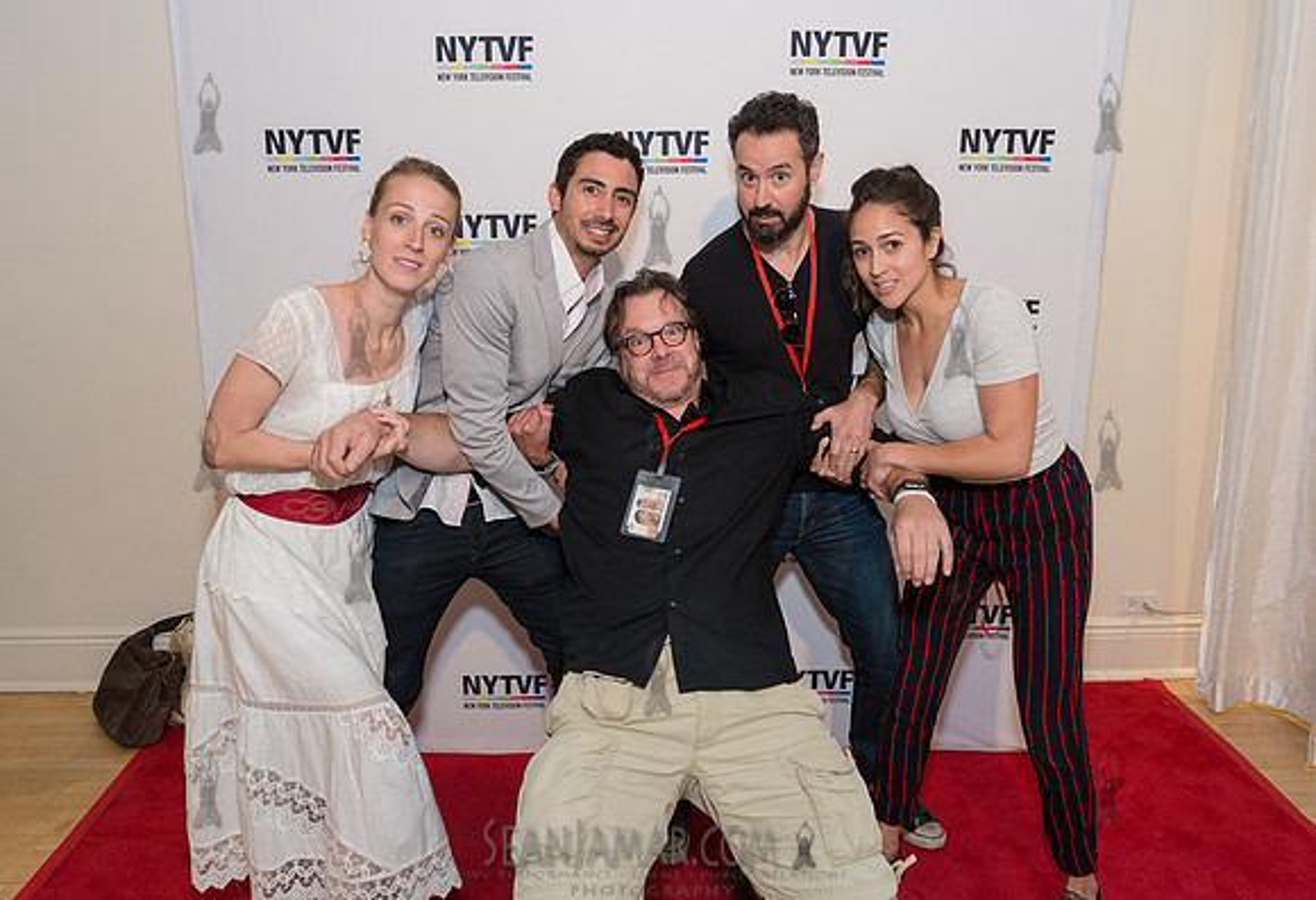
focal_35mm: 27
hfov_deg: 66.9
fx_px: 996
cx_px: 649
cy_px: 404
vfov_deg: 48.6
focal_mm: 24
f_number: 4
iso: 1600
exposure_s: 1/500
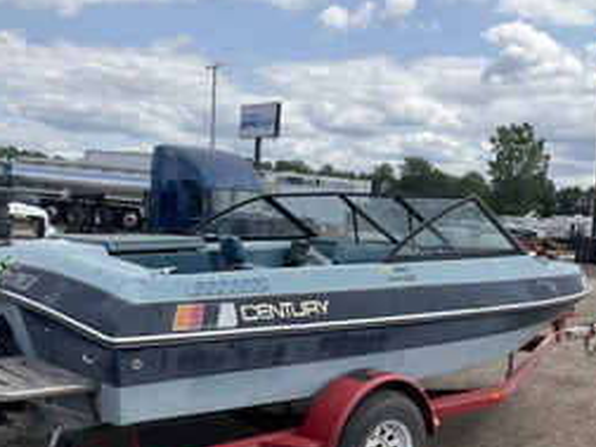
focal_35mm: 46
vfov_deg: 31.1
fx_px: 792
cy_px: 326
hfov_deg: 41.0
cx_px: 234
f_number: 1.8
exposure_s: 1/1577
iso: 25
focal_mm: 3
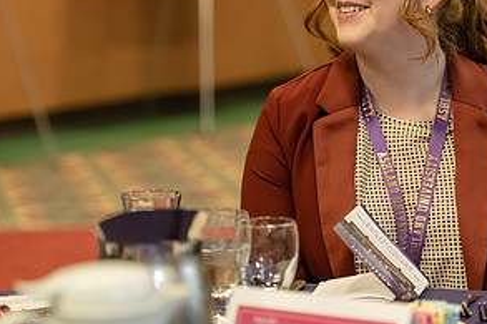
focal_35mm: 194
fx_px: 2623
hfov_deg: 10.6
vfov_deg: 7.1
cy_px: 39
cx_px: 317
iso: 1250
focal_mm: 98
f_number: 2.8
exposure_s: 1/160
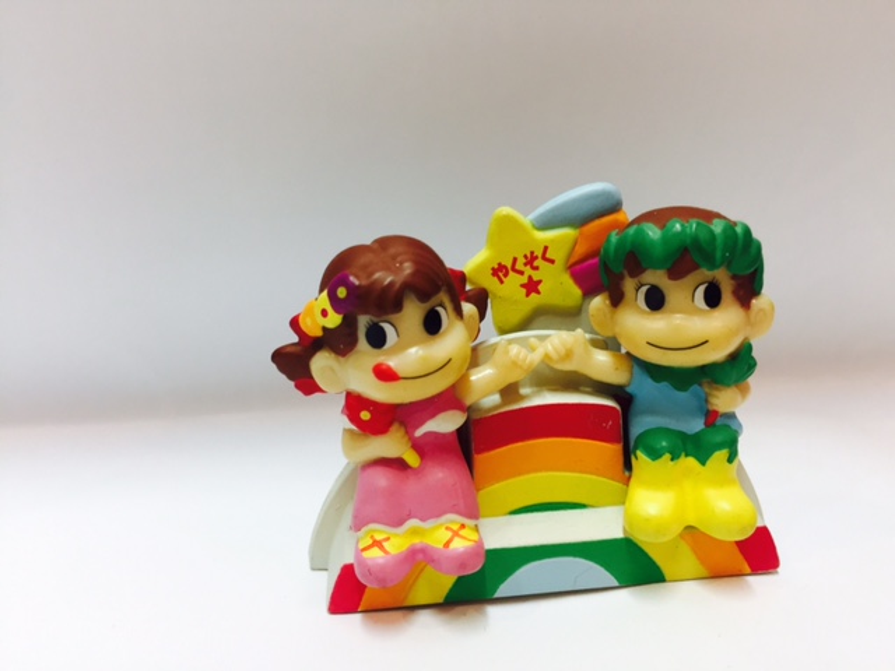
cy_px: 336
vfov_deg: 48.2
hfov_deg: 61.7
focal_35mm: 29
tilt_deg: -10.9
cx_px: 448
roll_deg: -3.1
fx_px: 750
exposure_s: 1/33
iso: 80
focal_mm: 4.15
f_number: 2.2
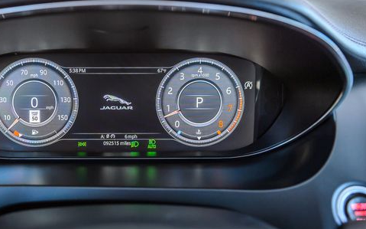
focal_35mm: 36
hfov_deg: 52.6
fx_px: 359
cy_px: 108
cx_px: 113
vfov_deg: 35.3
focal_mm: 24
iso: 400
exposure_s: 1/80
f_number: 4
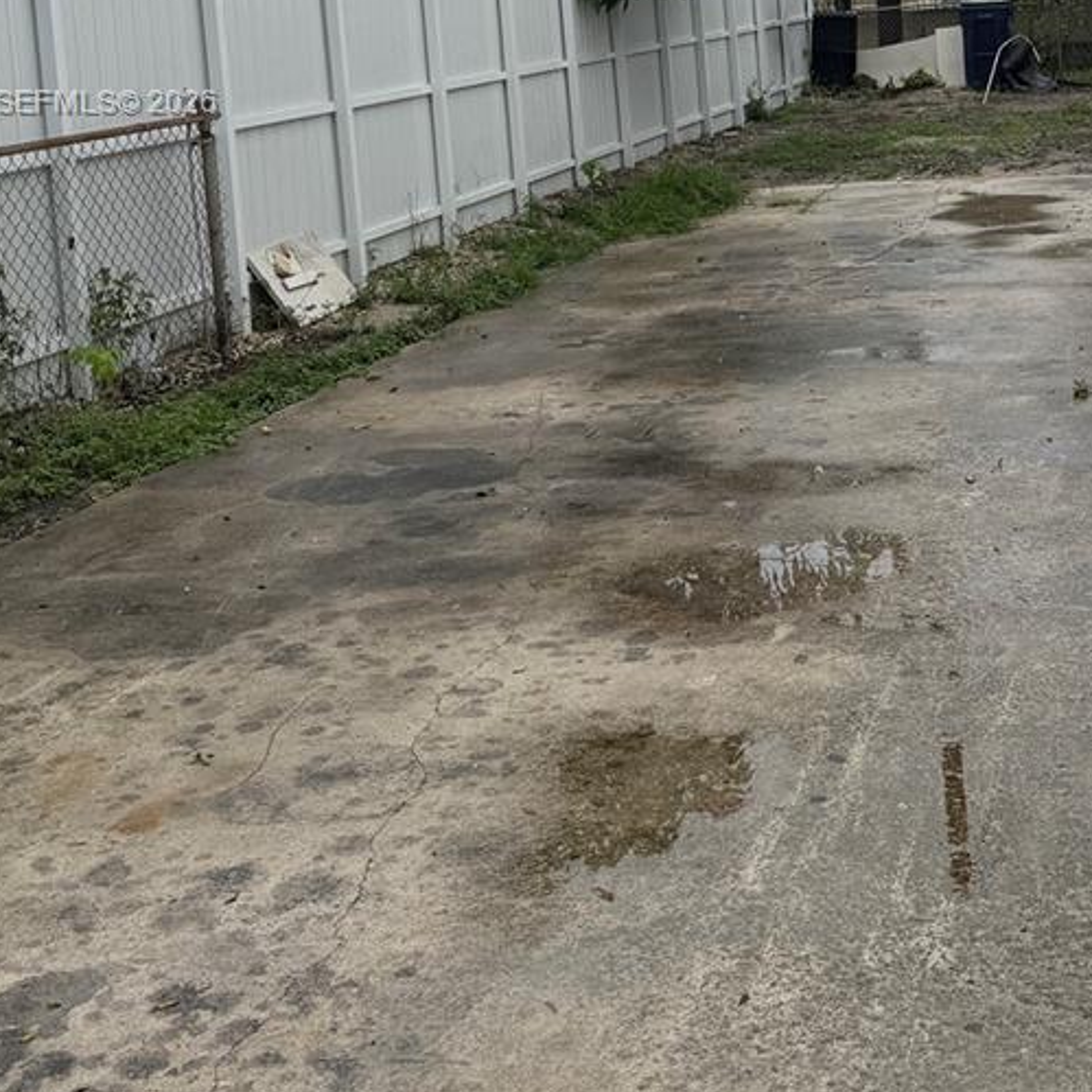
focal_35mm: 51
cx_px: 797
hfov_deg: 32.9
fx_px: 1820
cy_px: 105
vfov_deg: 31.8
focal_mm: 6.76
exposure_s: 1/3425
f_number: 1.78
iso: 80
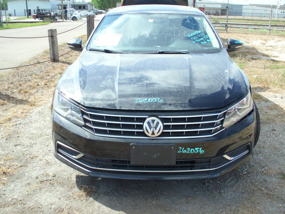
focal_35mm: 41
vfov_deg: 35.1
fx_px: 338
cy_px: 105
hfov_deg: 45.7
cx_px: 154
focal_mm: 6.3
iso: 50
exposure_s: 1/449
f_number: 2.9
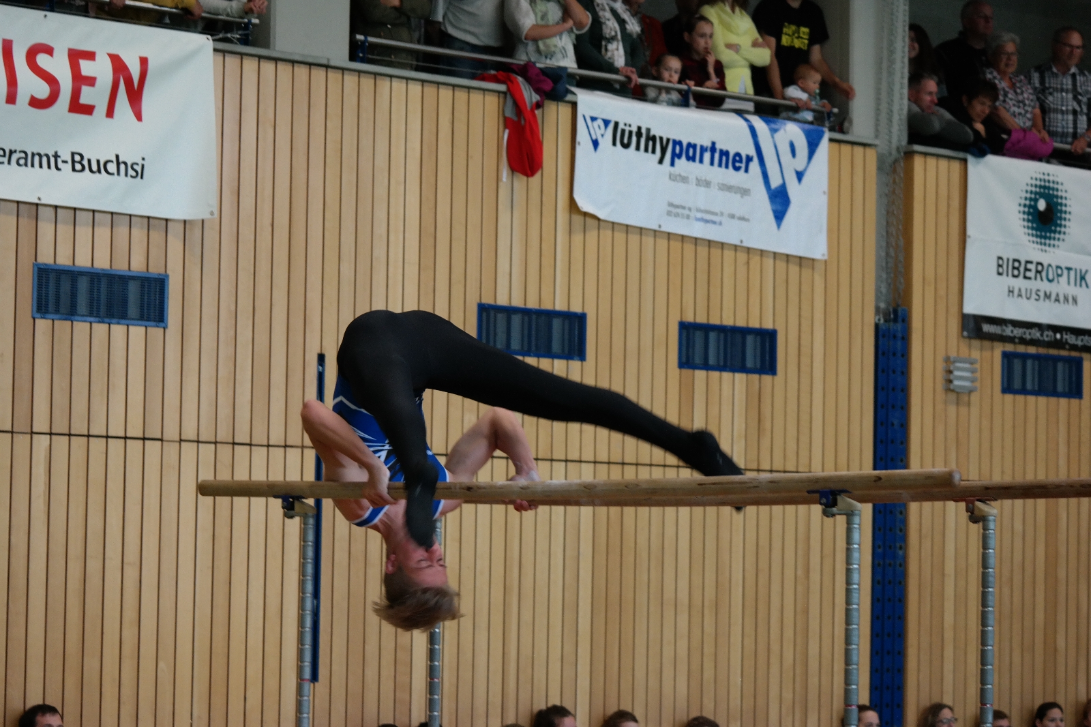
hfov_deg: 16.3
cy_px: 364
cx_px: 546
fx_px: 3817
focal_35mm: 126
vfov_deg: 10.9
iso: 800
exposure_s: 1/125
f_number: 4.5
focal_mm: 82
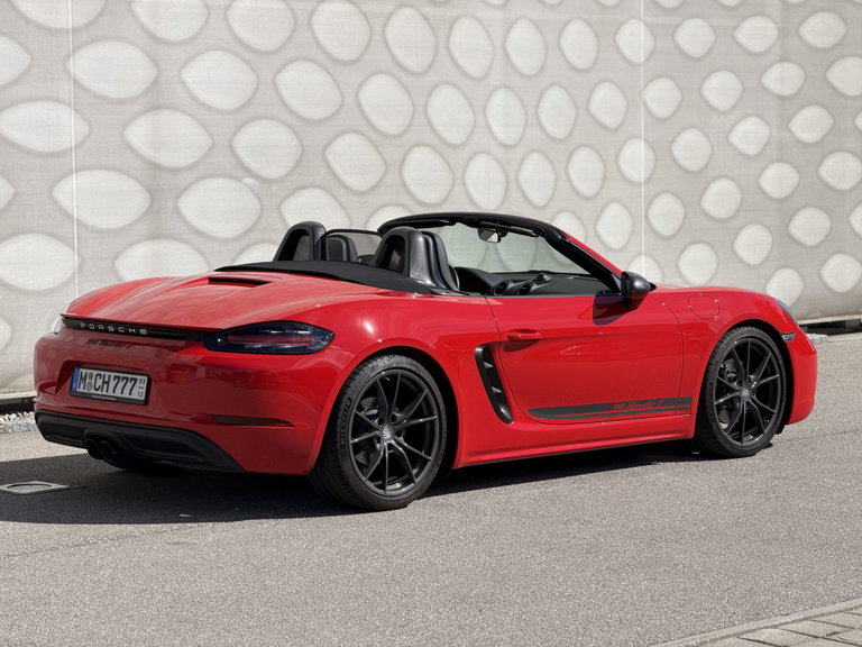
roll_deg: +0.6
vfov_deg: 14.8
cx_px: 431
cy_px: 324
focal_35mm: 100
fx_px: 2490
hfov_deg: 19.6
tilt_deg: -4.2
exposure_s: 1/751
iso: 20
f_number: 2.8
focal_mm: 16.89
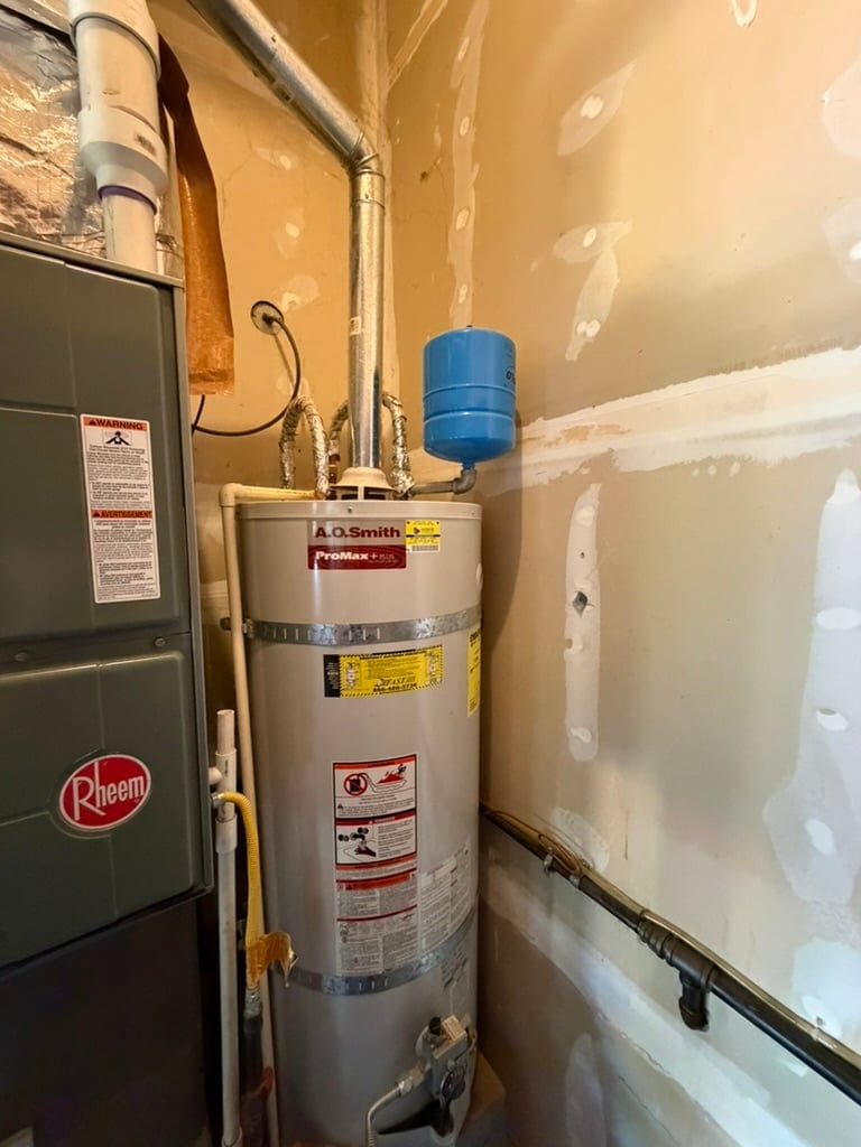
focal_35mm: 14
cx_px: 430
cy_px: 574
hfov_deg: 85.7
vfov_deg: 102.1
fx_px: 464
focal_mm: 2.22
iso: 1250
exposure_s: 1/60
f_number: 2.2
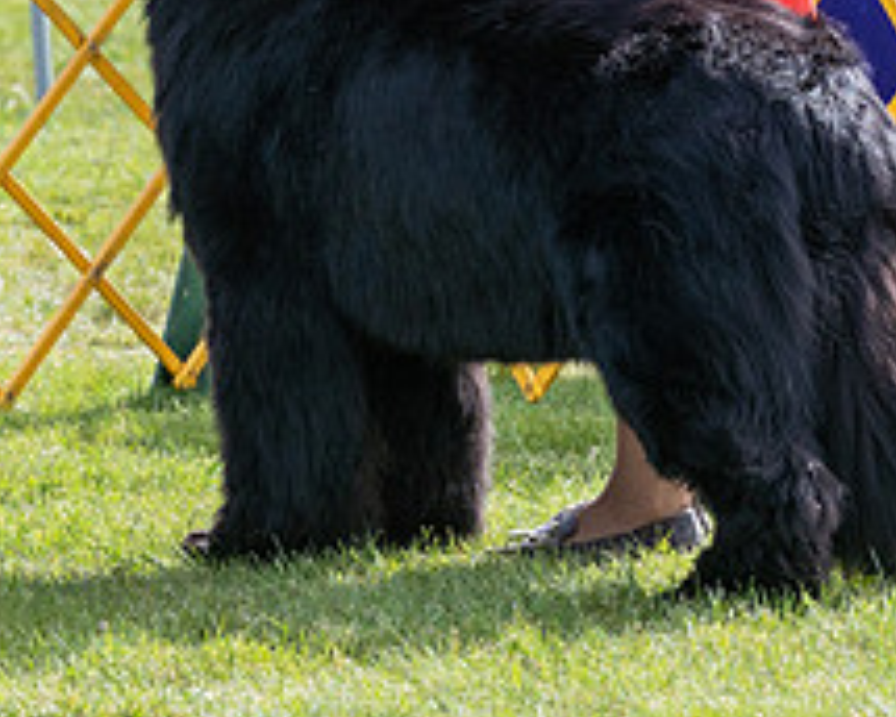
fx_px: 17635
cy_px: -188
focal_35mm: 665
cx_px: 87
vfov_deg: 2.3
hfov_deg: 2.9
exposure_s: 1/1250
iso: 500
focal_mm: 200
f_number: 5.6
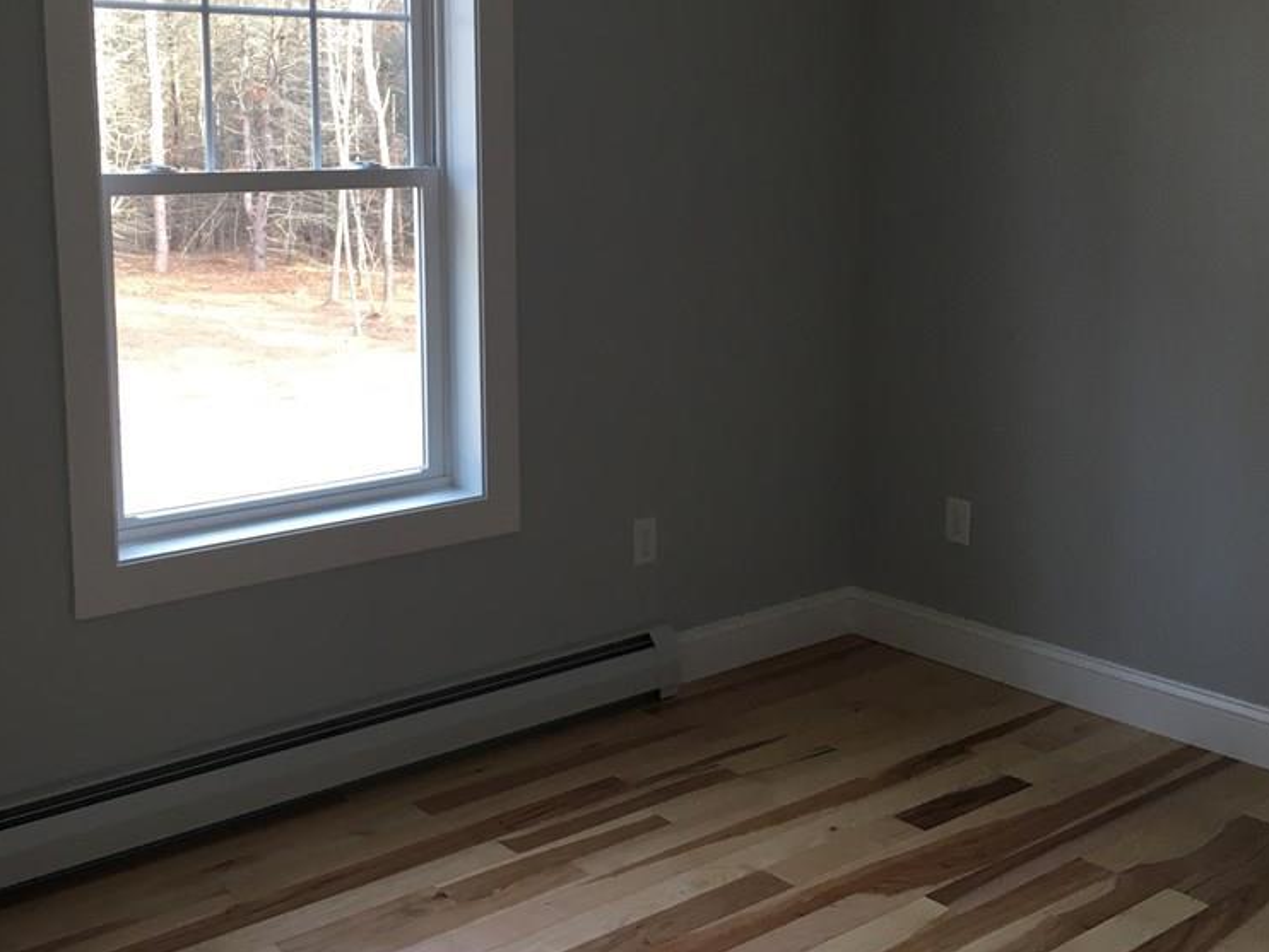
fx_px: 1467
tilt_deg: -6.0
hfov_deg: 46.4
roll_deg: +1.1
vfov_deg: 35.7
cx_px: 486
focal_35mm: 40
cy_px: 326
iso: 25
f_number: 2.2
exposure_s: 1/30
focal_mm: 4.15
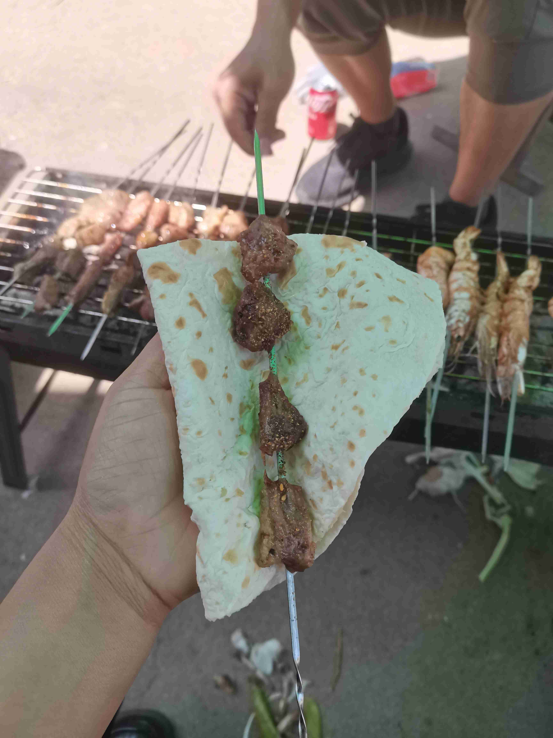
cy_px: 369
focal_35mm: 26
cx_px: 276
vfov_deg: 67.3
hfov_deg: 53.1
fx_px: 554
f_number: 1.8
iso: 50
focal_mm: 5.58
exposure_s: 1/435
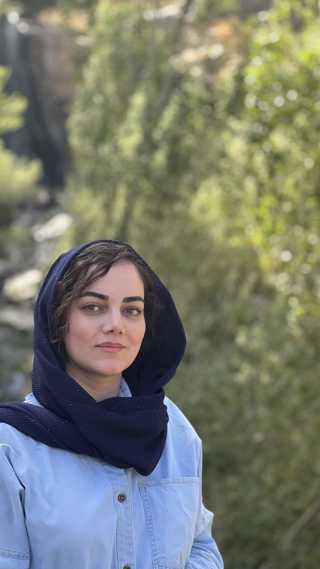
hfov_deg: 14.4
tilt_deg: +0.4
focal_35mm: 84
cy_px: 285
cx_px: 154
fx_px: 1267
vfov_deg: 25.3
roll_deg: +1.3
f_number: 2.8
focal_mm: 9
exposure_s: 1/121
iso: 32
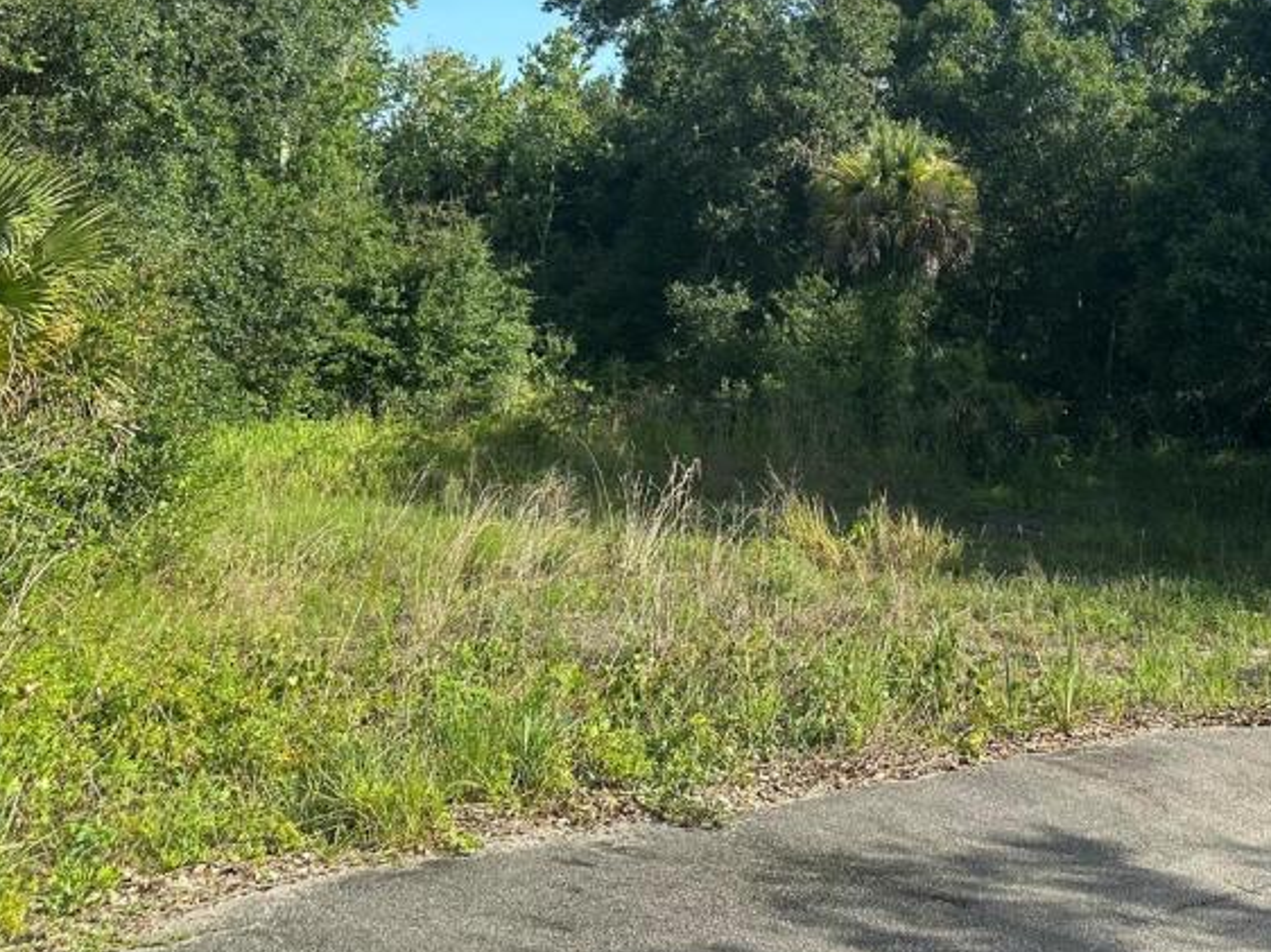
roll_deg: -2.3
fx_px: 1505
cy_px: 163
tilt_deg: +7.2
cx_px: 898
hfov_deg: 44.8
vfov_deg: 33.9
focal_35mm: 41
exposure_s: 1/2110
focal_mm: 6.86
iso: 80
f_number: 1.78
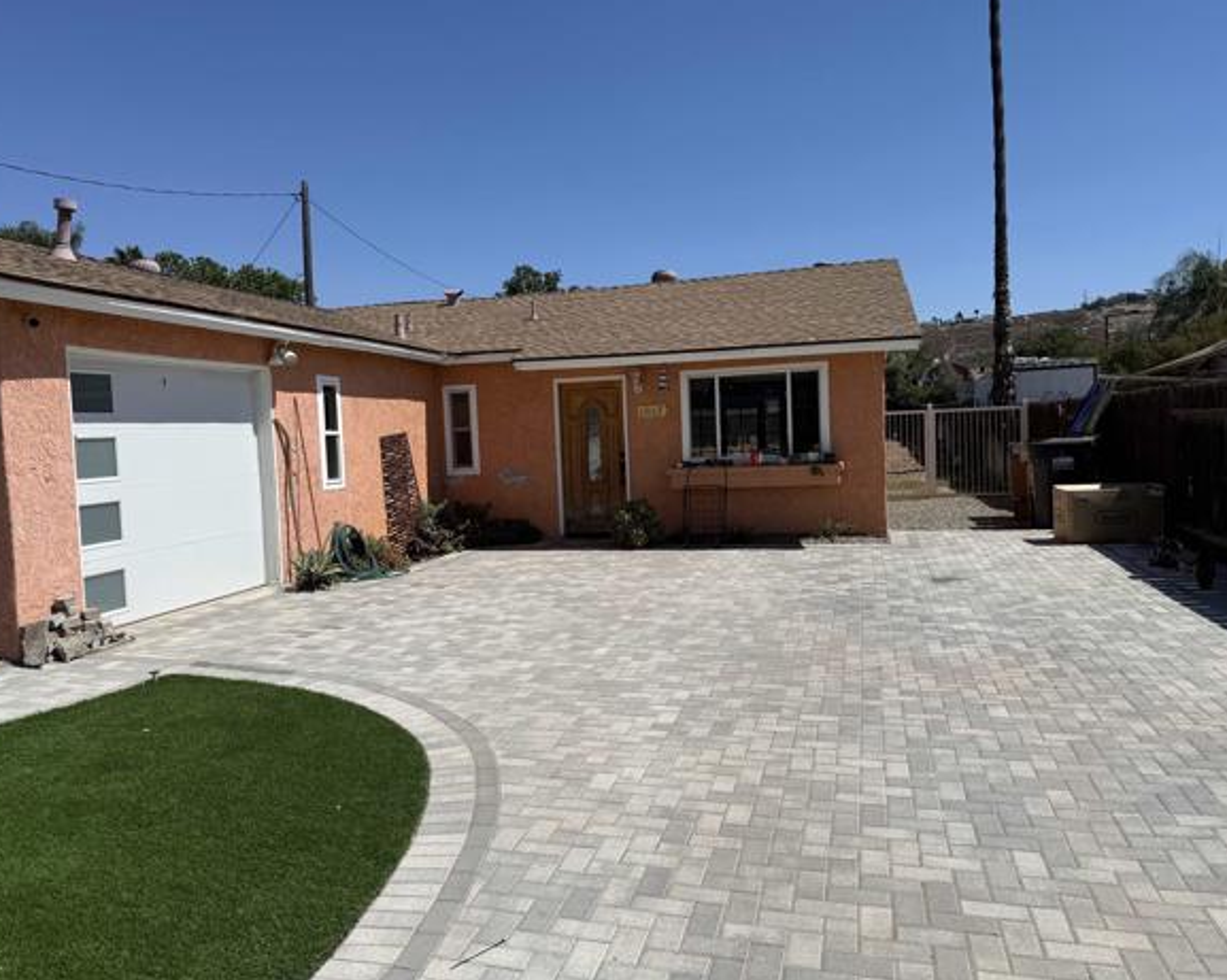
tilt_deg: -2.7
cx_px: 581
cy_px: 476
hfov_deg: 66.0
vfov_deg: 54.9
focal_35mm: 26
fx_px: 944
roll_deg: +2.3
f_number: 1.78
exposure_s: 1/8130
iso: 80
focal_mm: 6.76
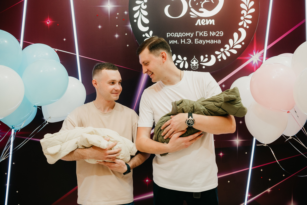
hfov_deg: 60.0
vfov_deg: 42.1
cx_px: 155
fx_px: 266
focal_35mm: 31
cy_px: 102
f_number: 4
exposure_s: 1/160
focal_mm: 31
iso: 640
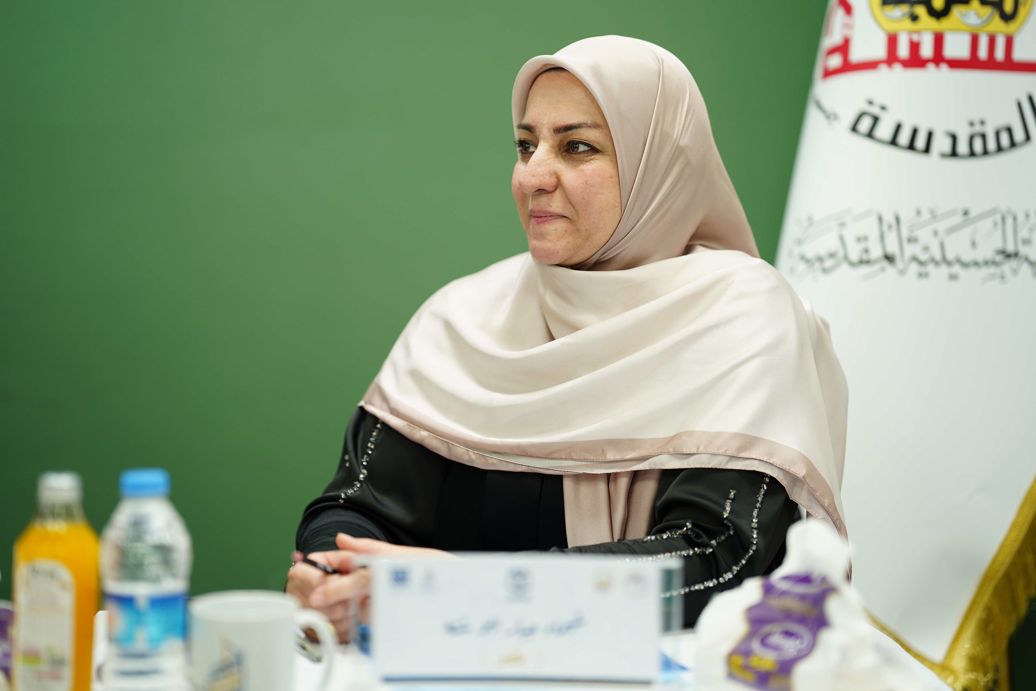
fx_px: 2446
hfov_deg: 23.9
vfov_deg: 16.1
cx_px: 518
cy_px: 346
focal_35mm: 85
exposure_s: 1/125
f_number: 1.4
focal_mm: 85
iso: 200
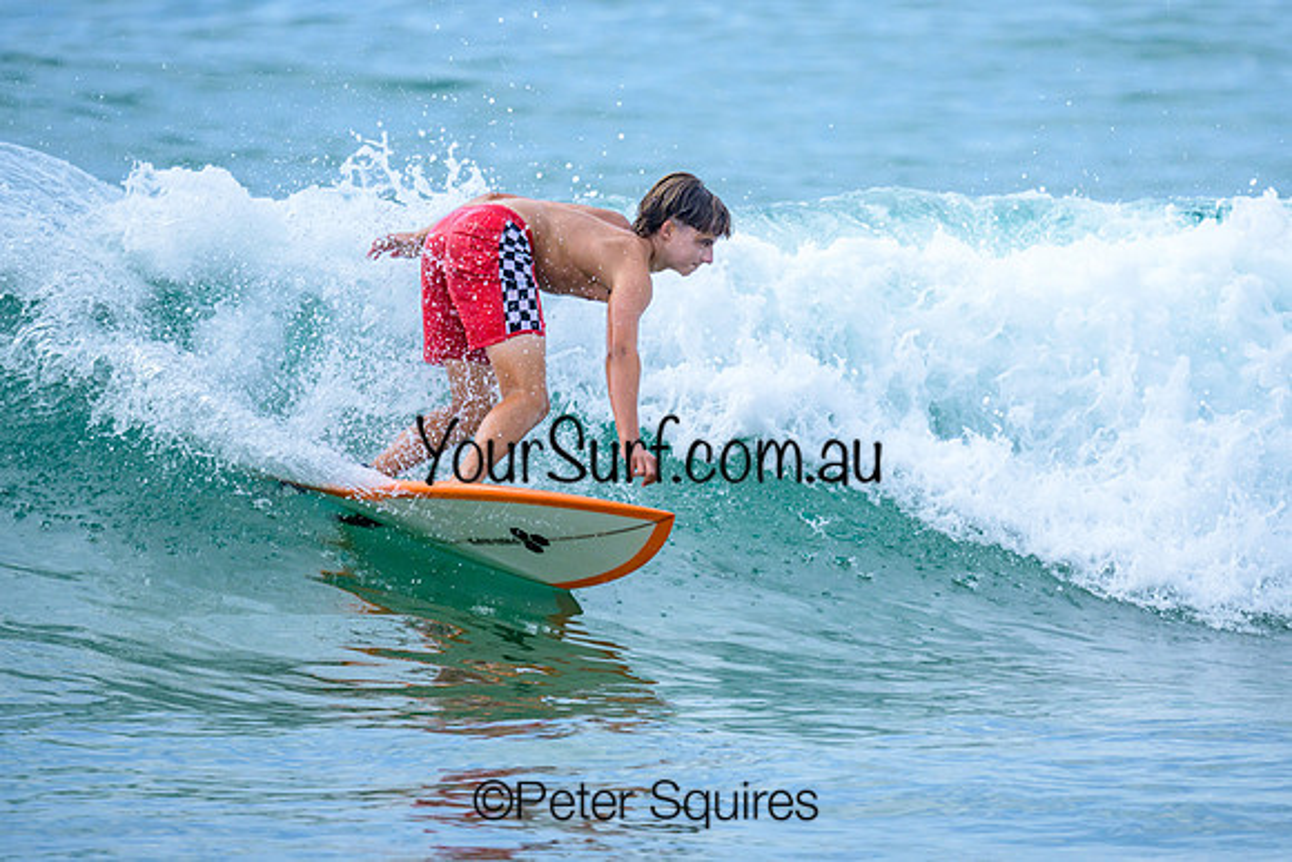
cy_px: 338
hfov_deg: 1.9
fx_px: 38517
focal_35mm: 1073
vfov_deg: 1.3
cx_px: 657
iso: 500
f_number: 6.3
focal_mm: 800
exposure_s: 1/3200
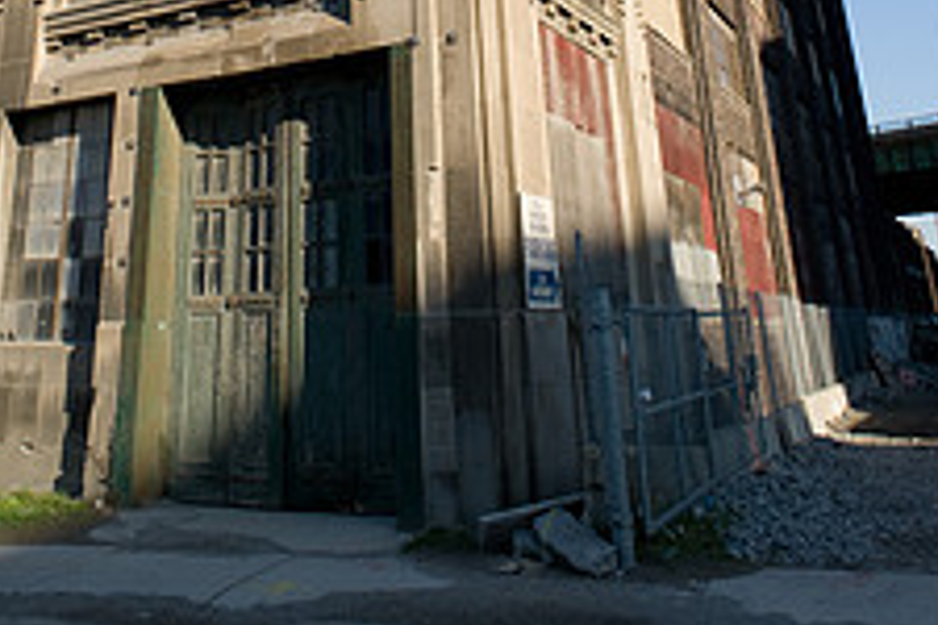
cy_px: -167
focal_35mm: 40
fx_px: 1042
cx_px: 386
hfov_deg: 48.2
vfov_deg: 28.1
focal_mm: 20
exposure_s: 1/1000
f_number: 5.6
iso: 200
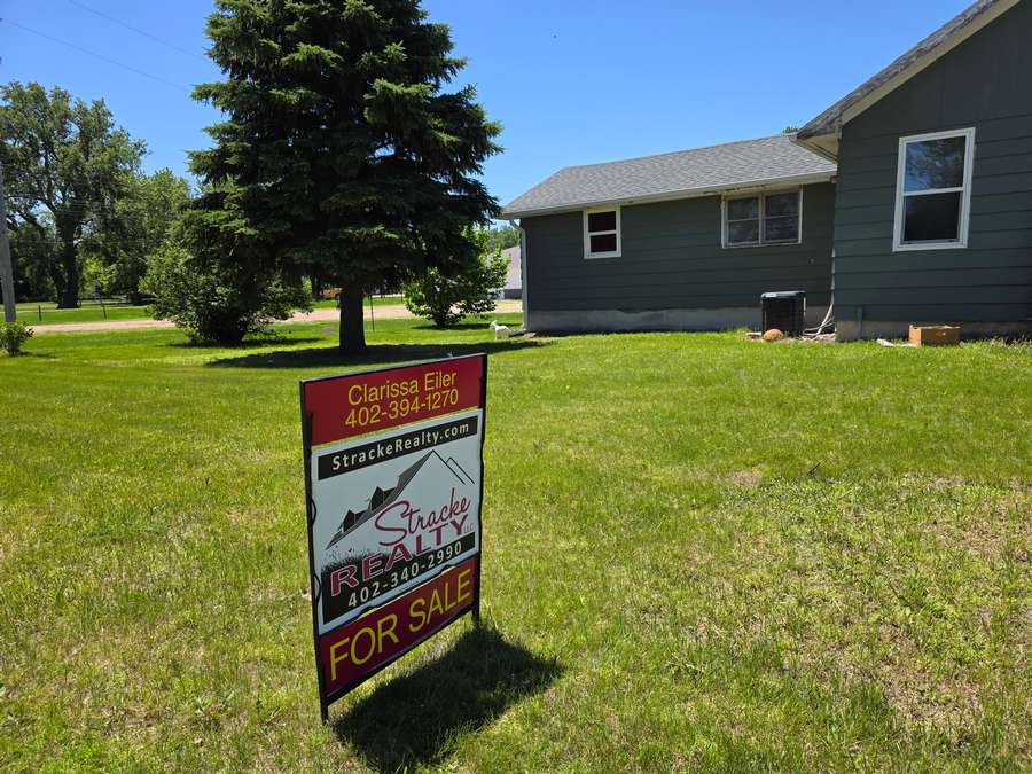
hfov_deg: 73.9
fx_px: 686
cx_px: 516
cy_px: 387
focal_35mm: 23
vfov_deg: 58.9
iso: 80
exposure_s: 1/3768
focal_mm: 6.3
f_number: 1.7
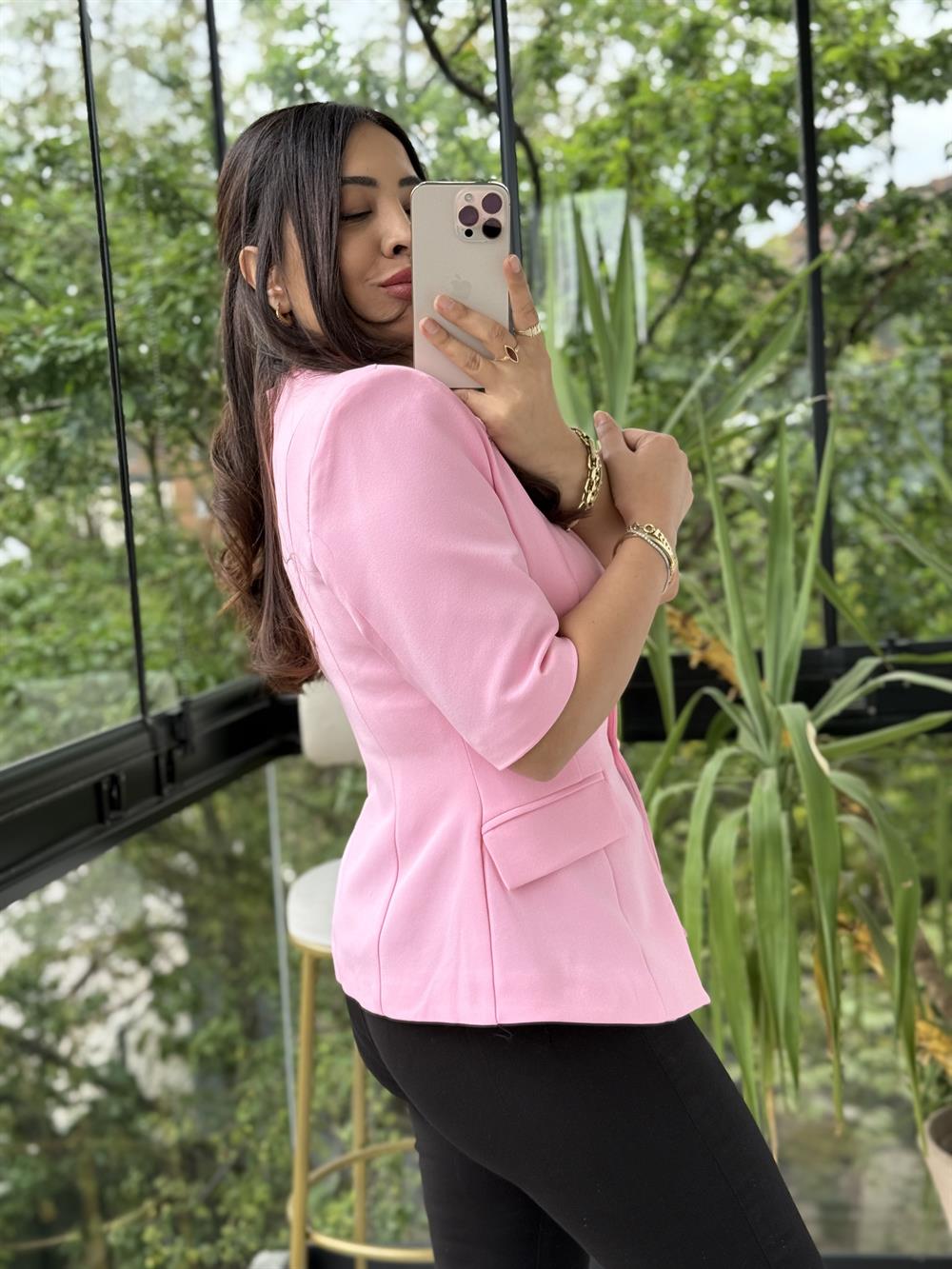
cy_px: 634
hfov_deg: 30.3
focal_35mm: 48
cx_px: 476
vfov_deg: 39.7
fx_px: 1760
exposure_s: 1/363
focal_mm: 6.76
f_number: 1.78
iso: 100
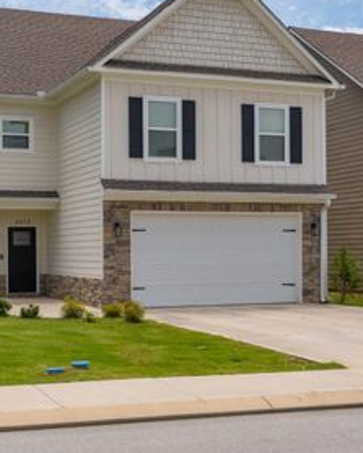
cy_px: 195
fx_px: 791
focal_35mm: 59
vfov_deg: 31.9
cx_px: 132
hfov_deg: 25.8
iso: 320
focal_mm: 35
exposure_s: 1/1250
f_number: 7.1
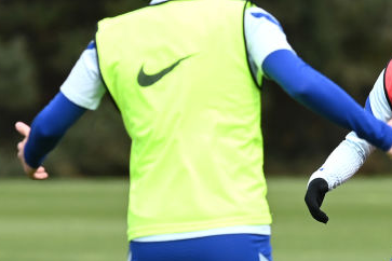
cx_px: 416
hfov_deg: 1.8
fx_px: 12303
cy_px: 246
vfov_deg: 1.2
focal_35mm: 1130
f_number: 6.3
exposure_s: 1/2000
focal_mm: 400
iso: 640
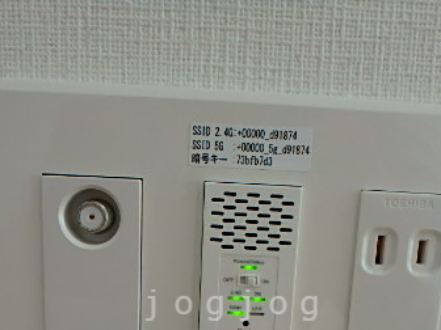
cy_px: 305
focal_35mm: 40
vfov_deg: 33.8
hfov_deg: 46.8
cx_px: 235
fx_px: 510
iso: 125
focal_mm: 3.7
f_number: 3.5
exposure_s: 1/60
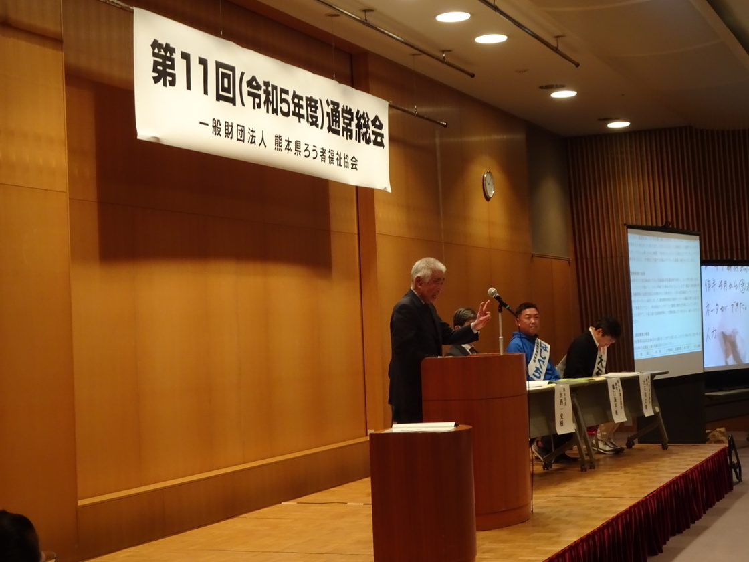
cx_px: 374
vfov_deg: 24.4
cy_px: 281
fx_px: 1298
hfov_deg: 32.2
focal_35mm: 60
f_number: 4.5
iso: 640
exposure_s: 1/60
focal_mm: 10.23
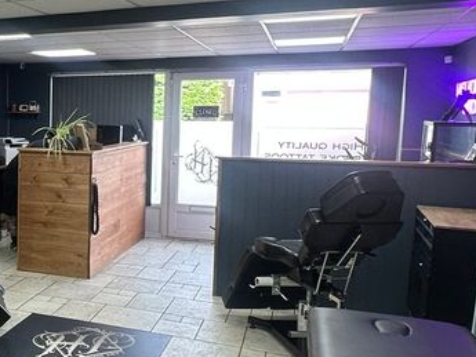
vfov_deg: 32.2
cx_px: -12
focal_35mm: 45
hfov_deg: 37.1
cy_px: 176
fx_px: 619
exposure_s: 1/100
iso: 125
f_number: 2.2
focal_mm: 2.22
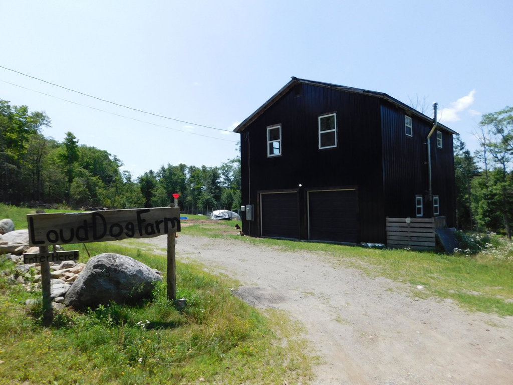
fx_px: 341
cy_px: 192
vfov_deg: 58.9
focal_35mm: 23
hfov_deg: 73.9
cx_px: 256
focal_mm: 4
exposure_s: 1/400
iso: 125
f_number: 6
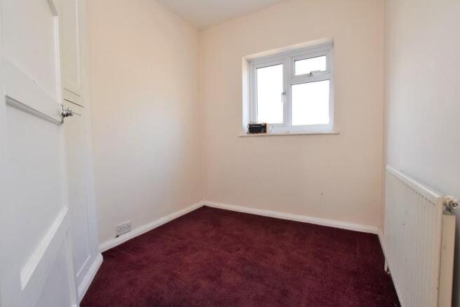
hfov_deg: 100.4
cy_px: 154
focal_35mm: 15
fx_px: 192
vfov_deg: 77.4
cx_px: 230
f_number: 5.6
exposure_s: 1/125
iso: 720
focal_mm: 10
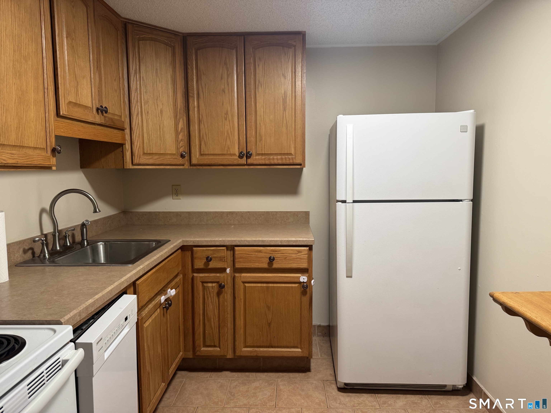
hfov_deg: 71.6
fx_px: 382
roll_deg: +0.8
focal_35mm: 24
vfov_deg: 56.8
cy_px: 206
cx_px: 276
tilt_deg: -6.0
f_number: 1.78
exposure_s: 1/60
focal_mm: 6.76
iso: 160
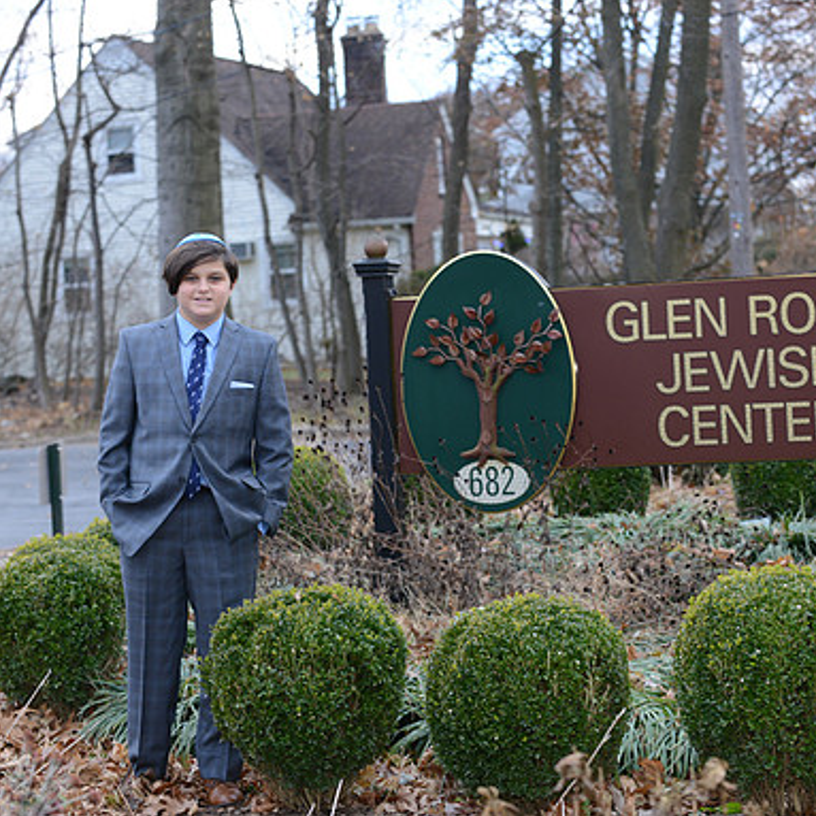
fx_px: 2400
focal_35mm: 90
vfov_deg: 19.3
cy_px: 406
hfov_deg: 19.3
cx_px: 443
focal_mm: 70
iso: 640
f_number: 5
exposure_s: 1/60
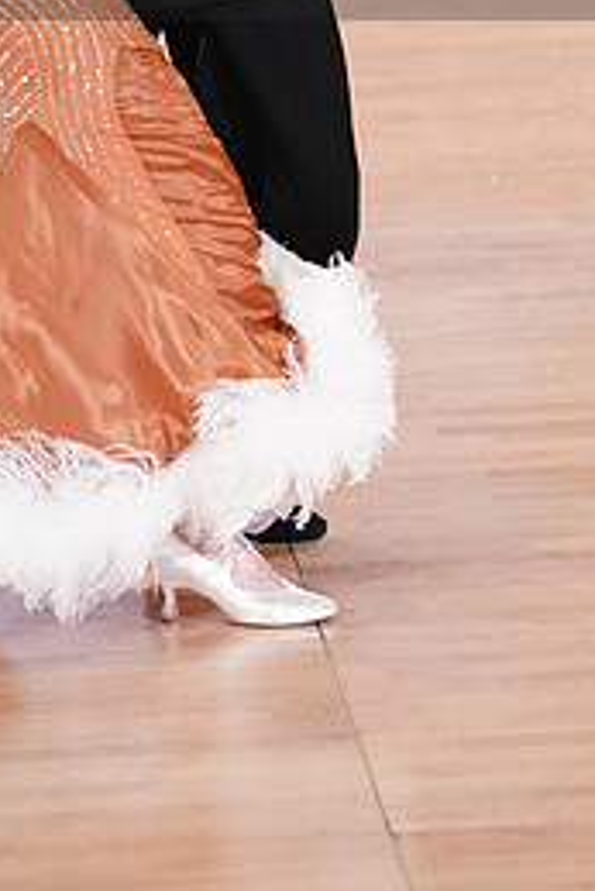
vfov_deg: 6.1
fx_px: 8318
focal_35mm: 336
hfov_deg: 4.1
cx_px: 194
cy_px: -93
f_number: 2.8
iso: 2500
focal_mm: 150
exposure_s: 1/640
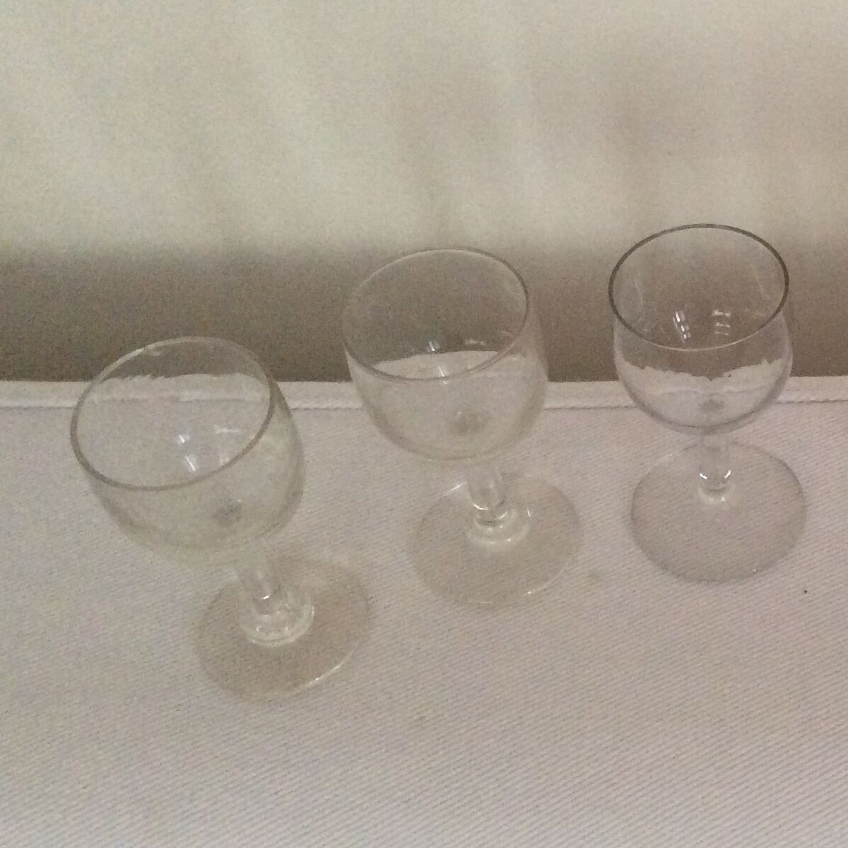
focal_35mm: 61
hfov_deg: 26.6
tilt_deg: -50.3
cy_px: 433
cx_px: 849
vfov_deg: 28.2
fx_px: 1691
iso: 200
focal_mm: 3.3
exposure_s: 1/25
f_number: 2.4
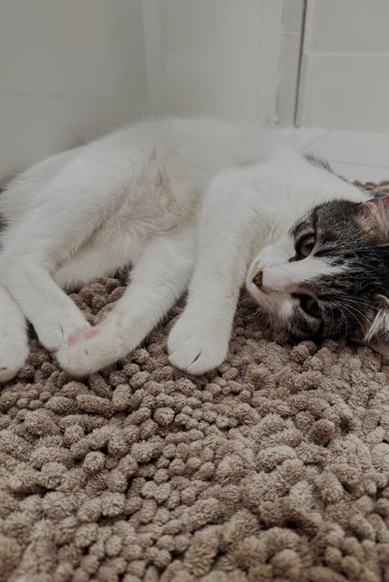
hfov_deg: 49.6
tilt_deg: -31.0
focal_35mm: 26
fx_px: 421
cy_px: 285
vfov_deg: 69.4
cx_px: 190
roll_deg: +3.8
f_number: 1.78
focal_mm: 6.76
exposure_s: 1/60
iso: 500
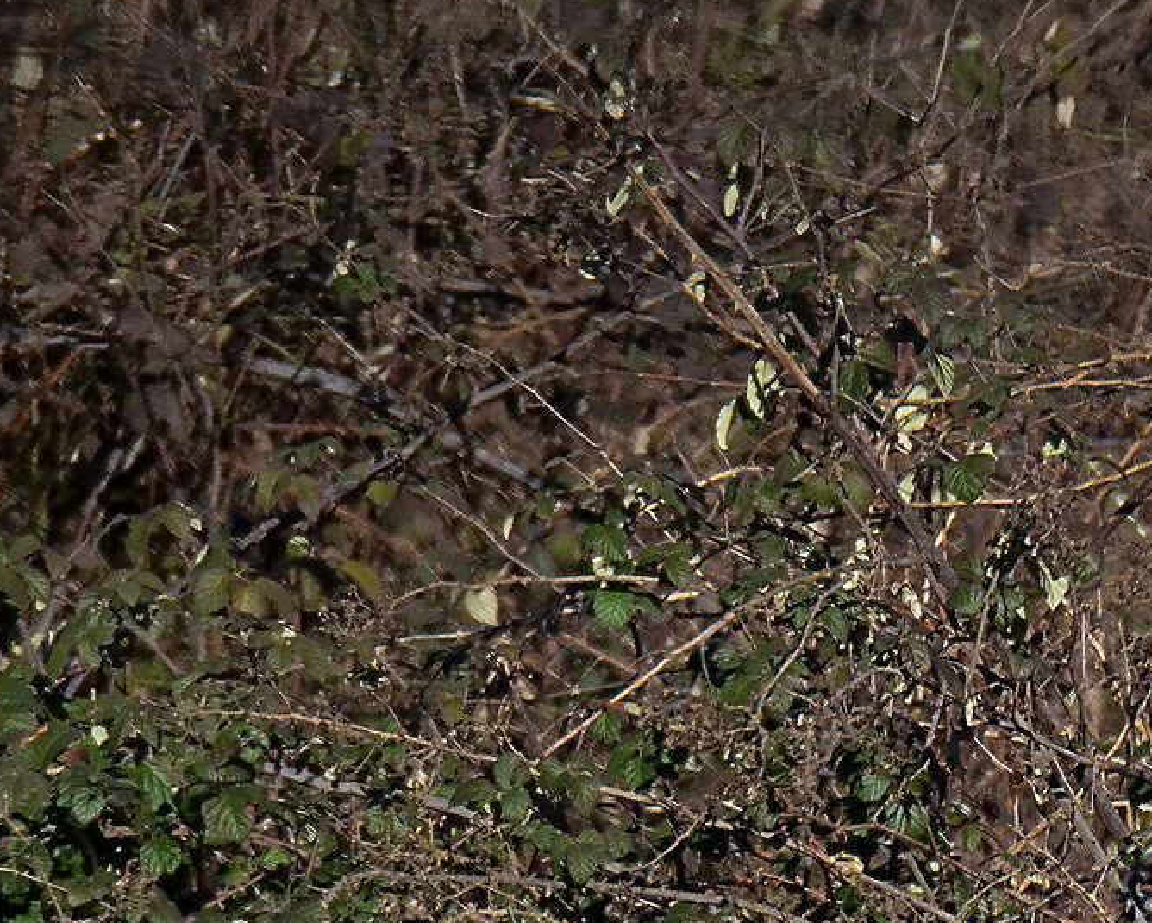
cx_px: 1575
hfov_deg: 0.6
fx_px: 103284
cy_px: 1235
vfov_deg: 0.5
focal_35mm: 3028
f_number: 9
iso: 1250
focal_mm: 600
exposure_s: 1/1600
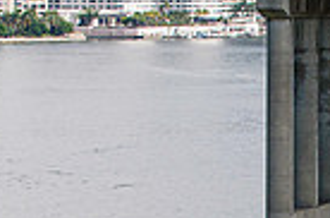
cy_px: 368
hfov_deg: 4.1
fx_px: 4623
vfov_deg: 2.7
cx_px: 447
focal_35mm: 506
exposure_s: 1/3200
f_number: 4
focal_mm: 80
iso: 250
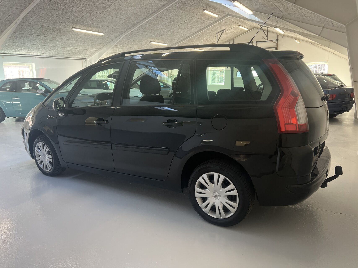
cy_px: 134
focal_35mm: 26
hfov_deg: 67.3
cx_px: 179
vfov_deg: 53.1
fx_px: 269
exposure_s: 1/100
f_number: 1.5
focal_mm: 5.7
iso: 125
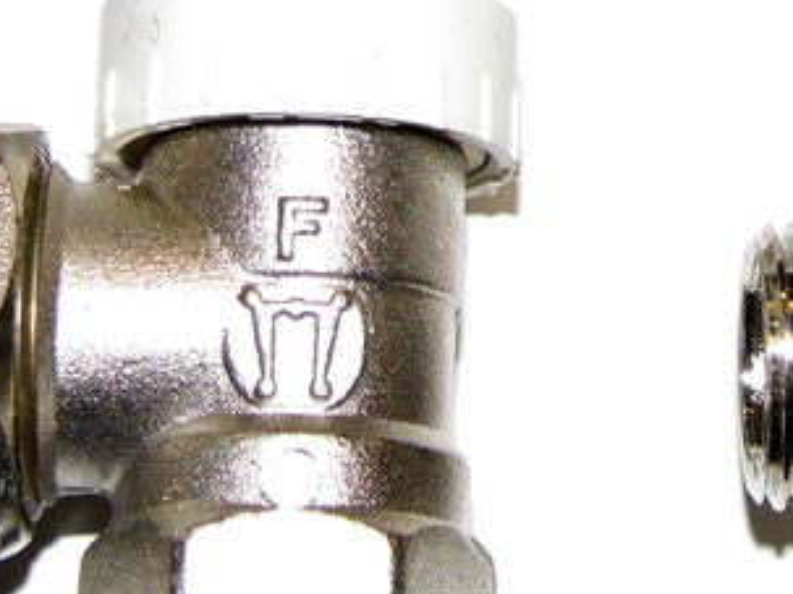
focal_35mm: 142
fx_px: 3252
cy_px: -89
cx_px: 649
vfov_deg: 10.3
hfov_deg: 13.8
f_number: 3.5
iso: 100
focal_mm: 7.7
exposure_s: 1/60
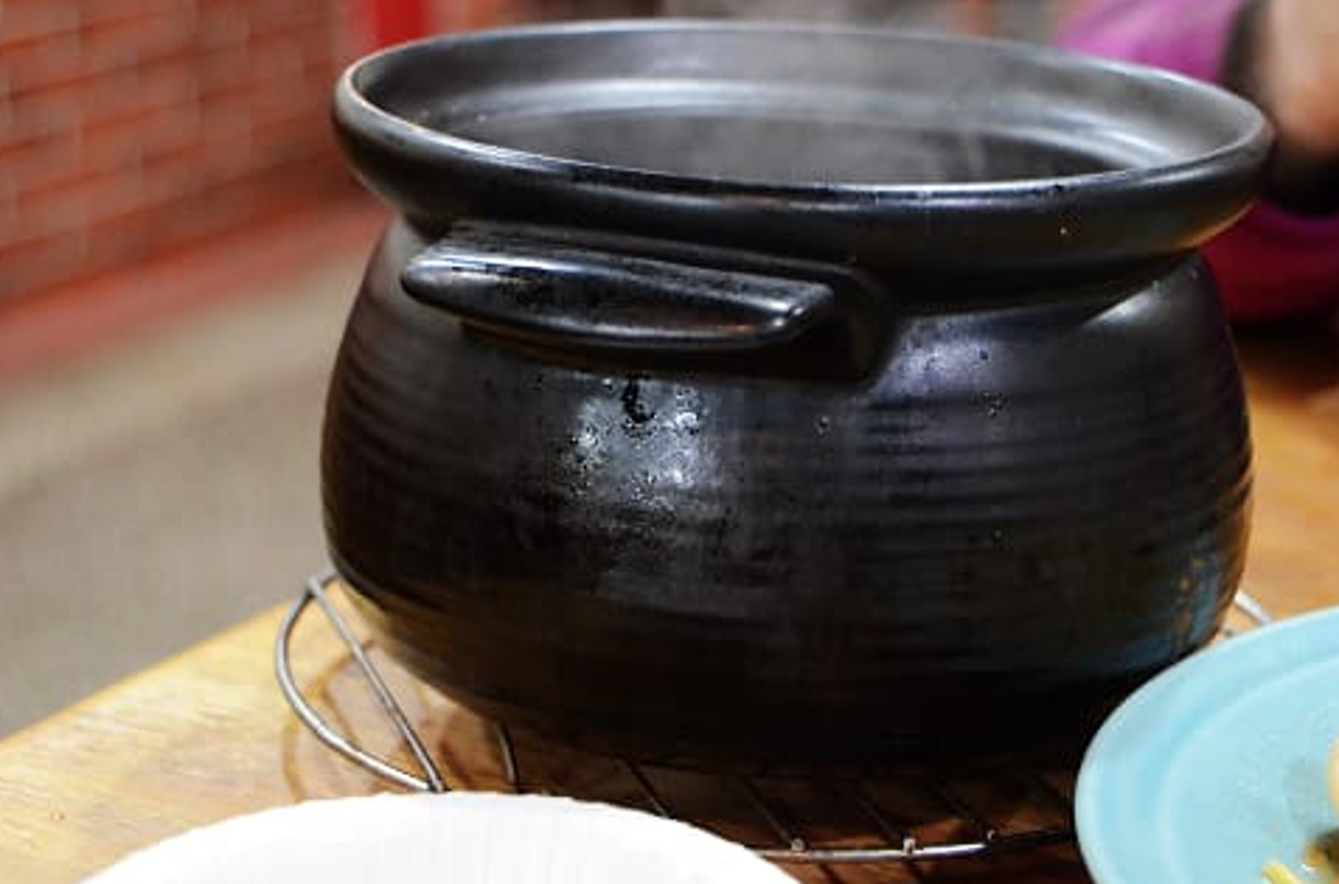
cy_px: 396
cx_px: 654
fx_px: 3263
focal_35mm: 88
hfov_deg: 23.2
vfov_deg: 15.4
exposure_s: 1/30
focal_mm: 50
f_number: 4.5
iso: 3200
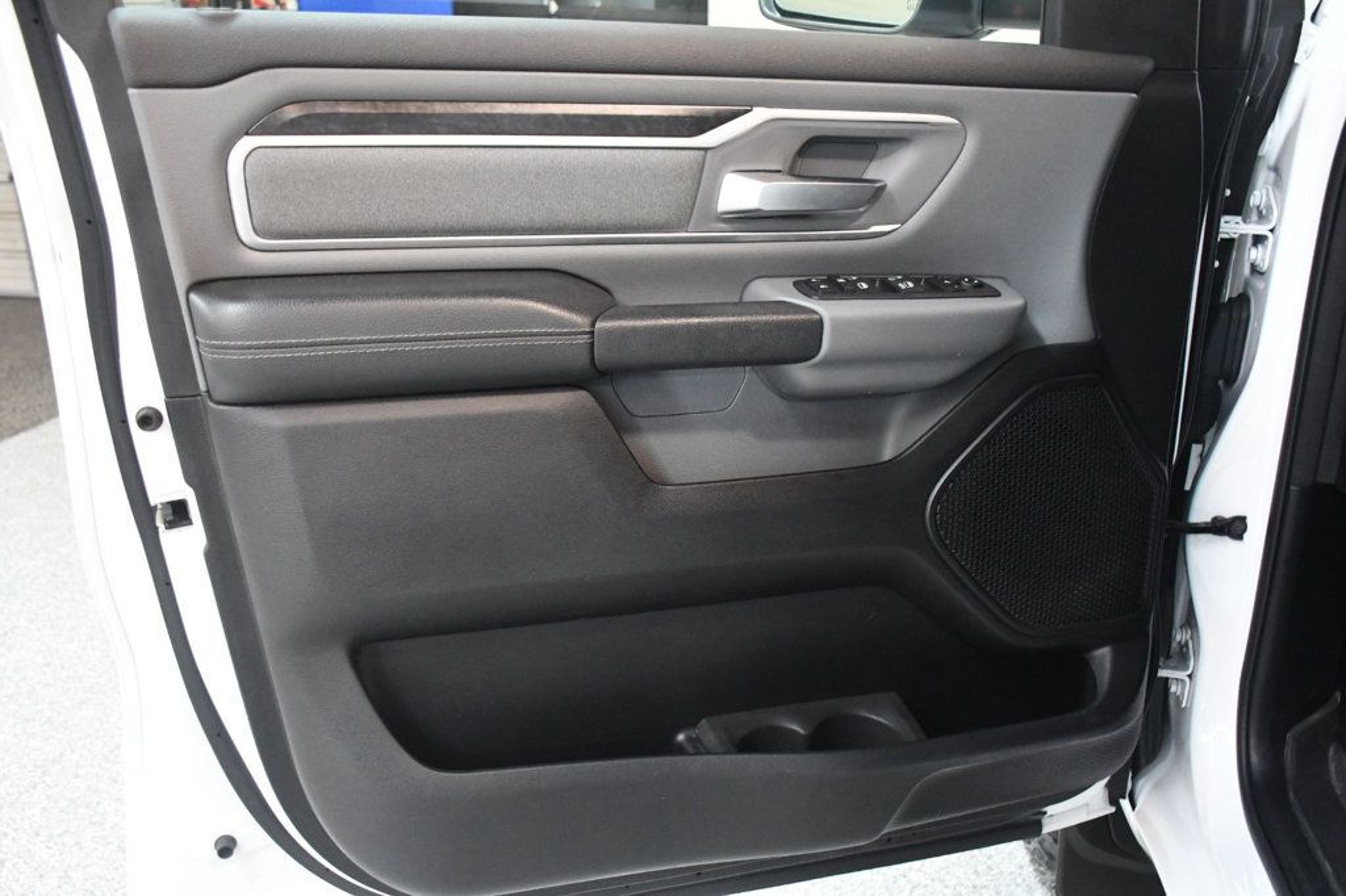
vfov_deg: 39.9
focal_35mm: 33
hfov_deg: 57.2
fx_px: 1233
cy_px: 448
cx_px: 673
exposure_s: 1/60
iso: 5000
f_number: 3.5
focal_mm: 22
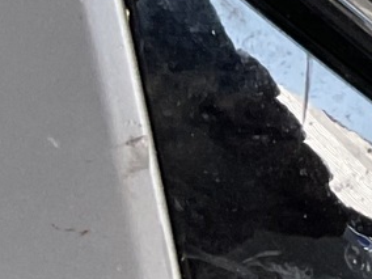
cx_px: 1159
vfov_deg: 7.2
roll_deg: -1.9
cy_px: -56
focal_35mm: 206
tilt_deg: -15.2
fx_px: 2214
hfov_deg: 8.1
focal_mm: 3
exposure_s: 1/100
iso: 20
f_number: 1.8
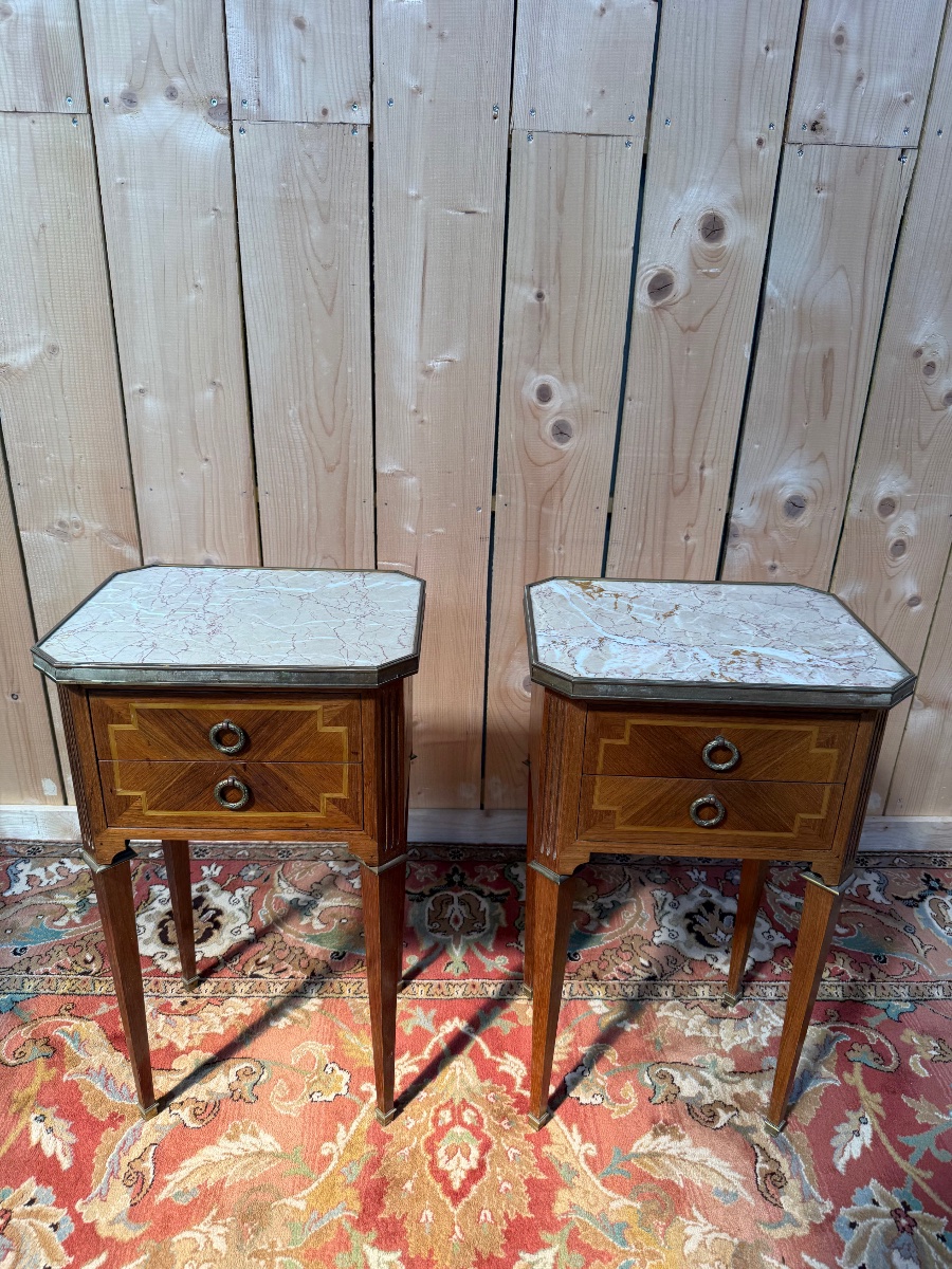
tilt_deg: -24.5
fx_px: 880
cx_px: 476
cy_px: 634
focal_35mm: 24
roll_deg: -3.4
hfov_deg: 56.8
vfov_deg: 71.6
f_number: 1.78
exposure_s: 1/144
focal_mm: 6.76
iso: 50
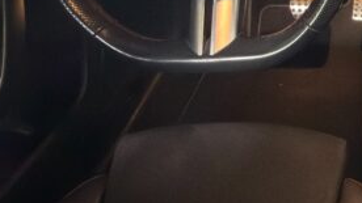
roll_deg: -0.9
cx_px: 386
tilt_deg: -37.8
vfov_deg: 26.0
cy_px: 11
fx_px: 422
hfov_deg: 39.2
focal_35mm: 44
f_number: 2.2
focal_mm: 2.22
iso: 800
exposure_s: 1/17
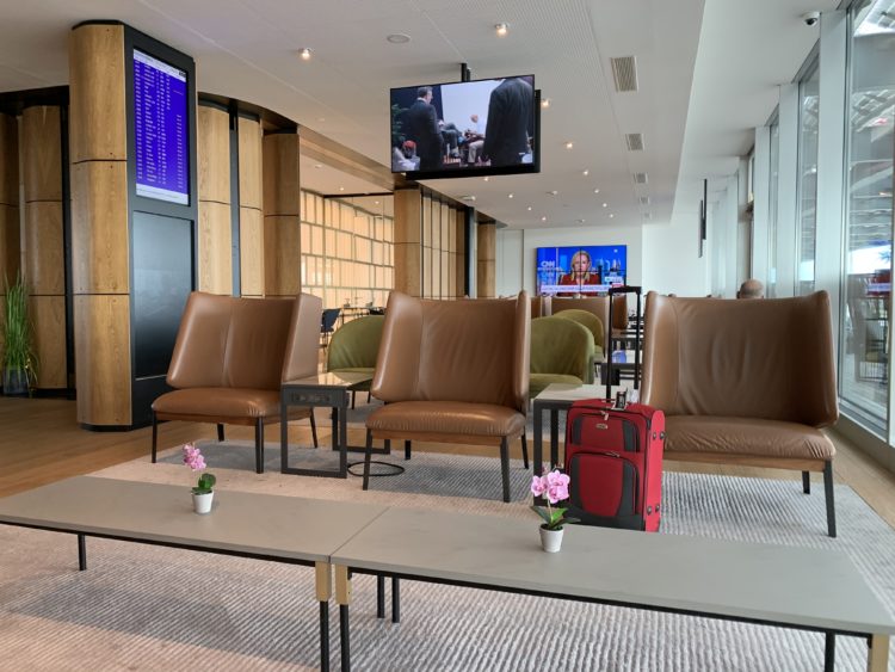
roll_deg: -1.5
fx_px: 672
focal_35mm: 26
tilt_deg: -0.7
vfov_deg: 53.1
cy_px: 336
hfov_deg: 67.3
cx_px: 448
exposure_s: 1/99
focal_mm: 4.25
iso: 100
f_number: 1.8
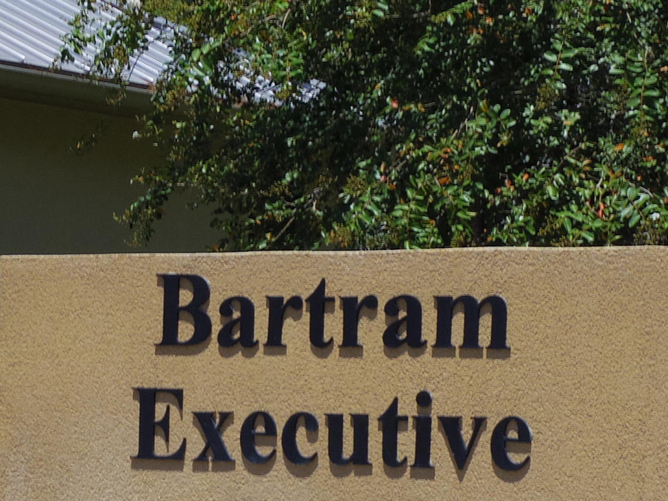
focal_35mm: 174
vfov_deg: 8.5
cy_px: 471
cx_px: 100
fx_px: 3358
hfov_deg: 11.3
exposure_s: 1/800
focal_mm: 13.8
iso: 100
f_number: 4.5
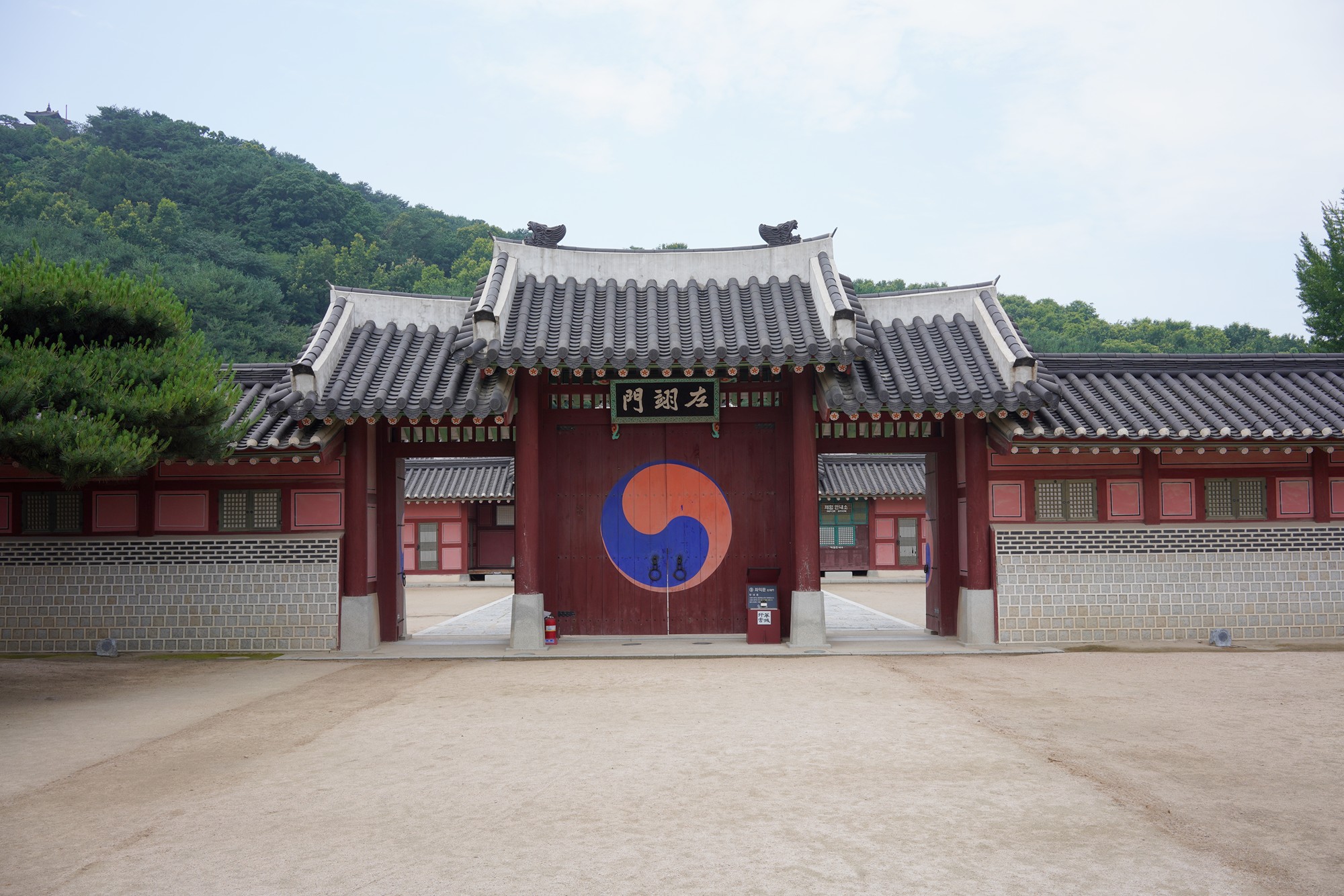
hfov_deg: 54.4
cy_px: 448
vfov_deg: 37.9
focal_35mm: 35
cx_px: 672
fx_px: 1307
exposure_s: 1/125
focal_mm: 35
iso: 200
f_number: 13
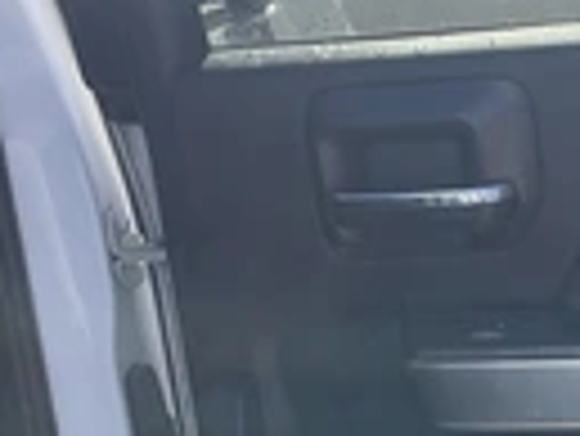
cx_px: 652
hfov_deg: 20.6
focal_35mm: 90
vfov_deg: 16.3
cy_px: 373
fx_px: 1509
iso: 25
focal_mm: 3
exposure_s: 1/529
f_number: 1.8
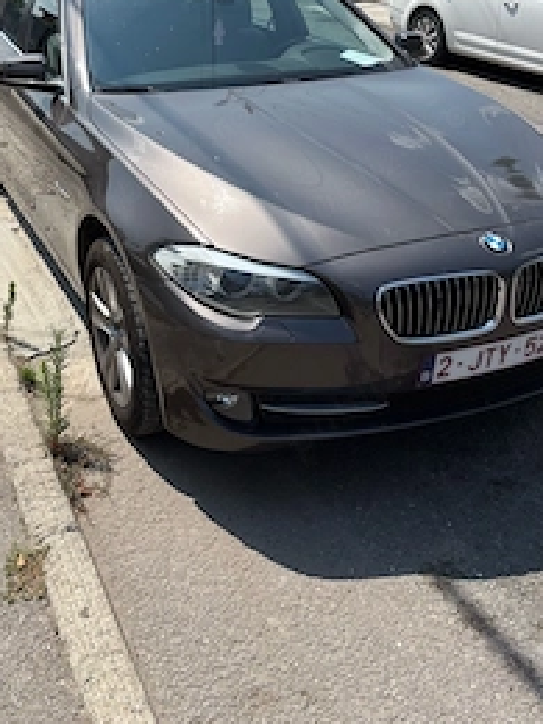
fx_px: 837
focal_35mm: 40
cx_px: 217
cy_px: 203
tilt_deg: -18.2
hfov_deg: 35.8
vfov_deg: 45.6
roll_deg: -1.3
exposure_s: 1/3623
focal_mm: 5.96
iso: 50
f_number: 1.6
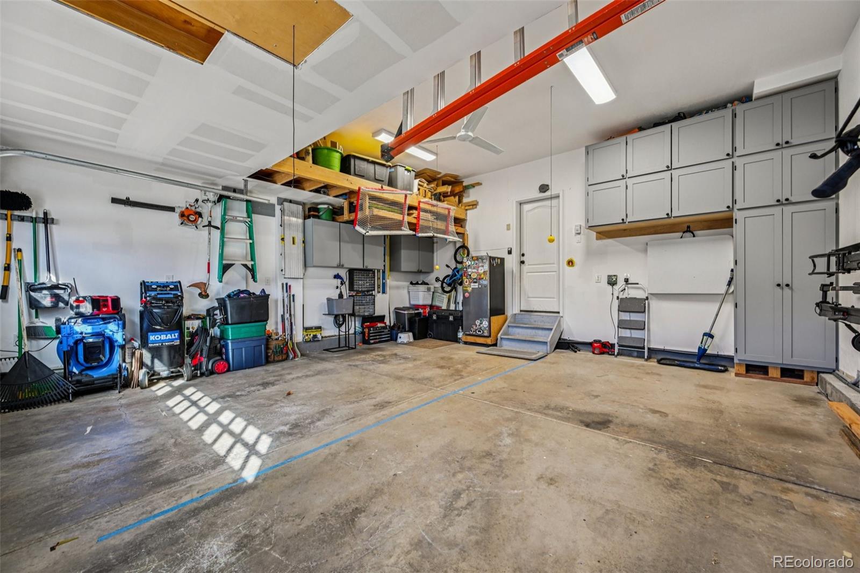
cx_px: 430
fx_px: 334
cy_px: 286
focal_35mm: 14
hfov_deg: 104.3
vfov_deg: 81.2
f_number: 8
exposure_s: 1/13
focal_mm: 14
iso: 400
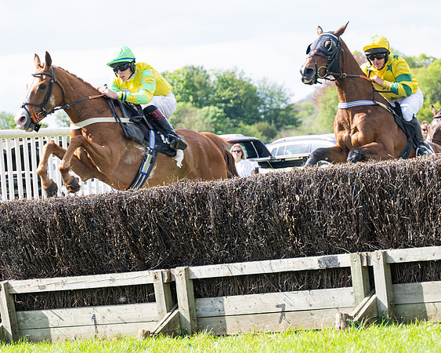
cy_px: 176
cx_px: 231
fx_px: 2161
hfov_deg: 11.7
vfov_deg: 9.3
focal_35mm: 166
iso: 200
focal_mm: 98
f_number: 4
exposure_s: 1/1000
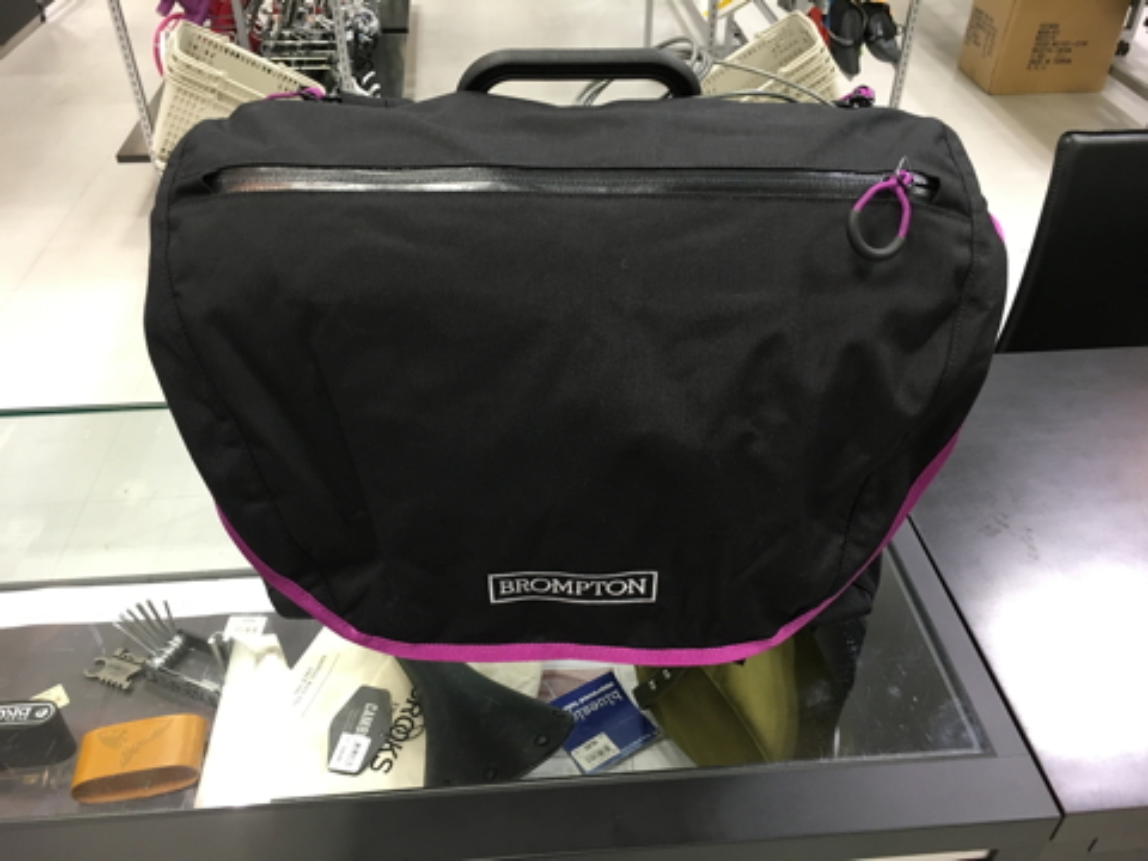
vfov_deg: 48.2
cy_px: 430
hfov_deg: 61.7
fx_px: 962
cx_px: 574
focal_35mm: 29
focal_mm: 4.15
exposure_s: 1/30
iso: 100
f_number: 2.2
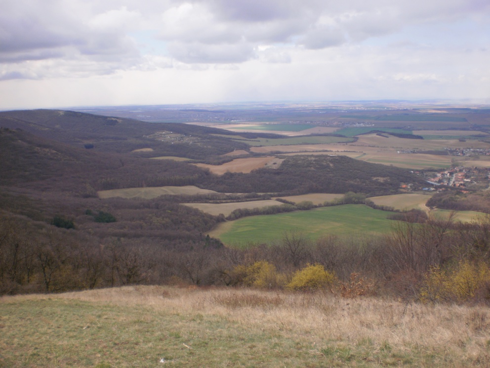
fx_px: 538
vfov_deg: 37.7
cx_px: 245
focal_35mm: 38
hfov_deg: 49.0
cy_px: 184
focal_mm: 6.3
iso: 100
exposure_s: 1/1000
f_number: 3.1
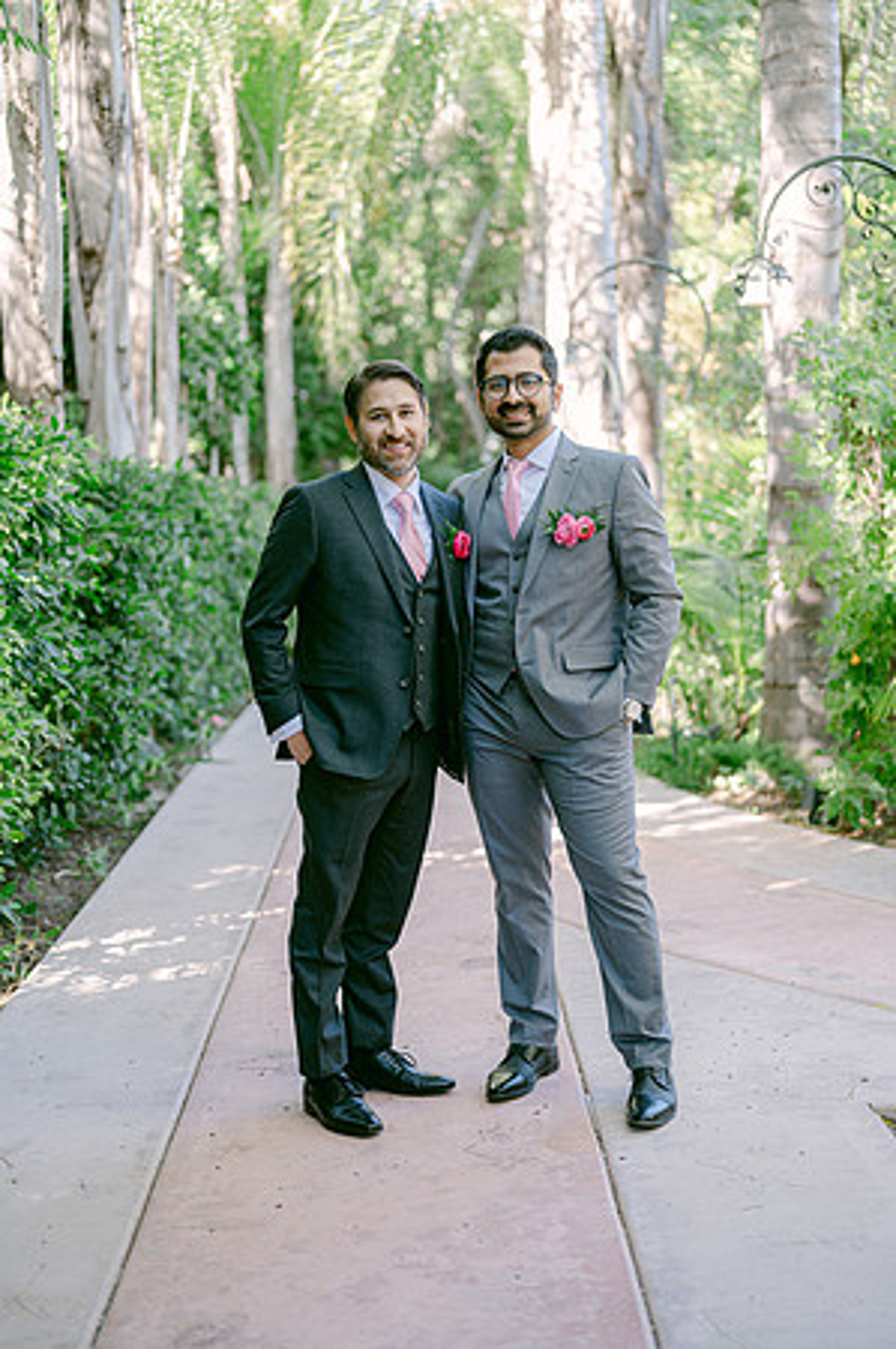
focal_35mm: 50
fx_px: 1871
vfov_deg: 39.6
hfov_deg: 26.9
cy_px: 674
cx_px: 448
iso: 125
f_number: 2
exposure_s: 1/125
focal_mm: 50
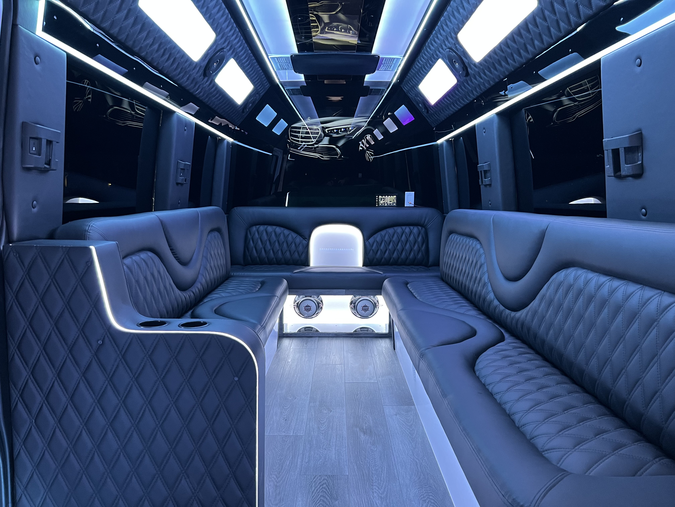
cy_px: 254
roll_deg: -2.9
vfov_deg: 53.1
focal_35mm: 26
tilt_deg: -6.4
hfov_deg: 67.3
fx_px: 507
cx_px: 338
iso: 500
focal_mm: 5.7
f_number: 1.5
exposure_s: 1/60
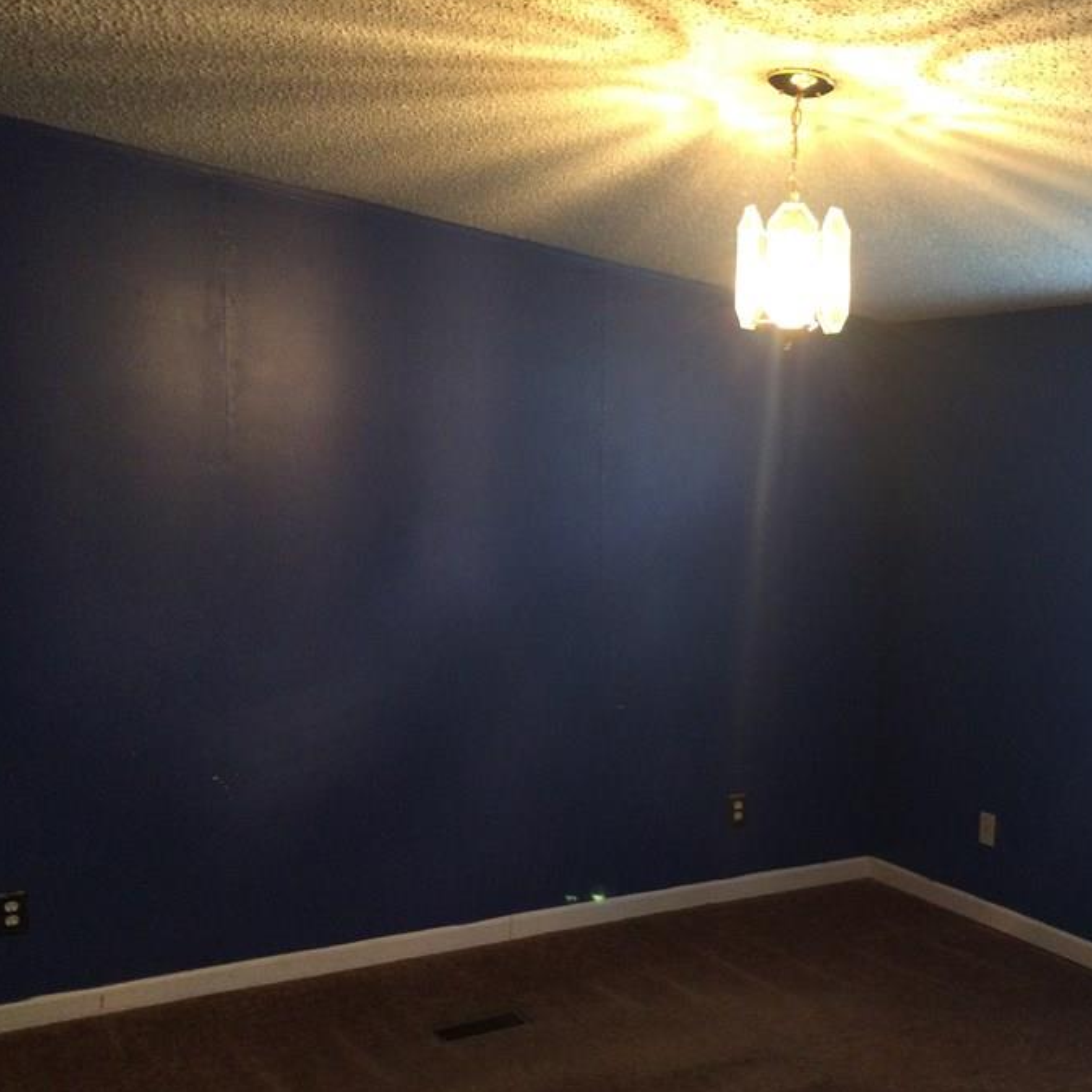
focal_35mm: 39
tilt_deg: -5.4
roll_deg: -0.1
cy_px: 605
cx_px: 693
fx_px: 1392
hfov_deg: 42.5
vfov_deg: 42.8
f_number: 2.2
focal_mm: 4.15
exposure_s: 1/30
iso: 250
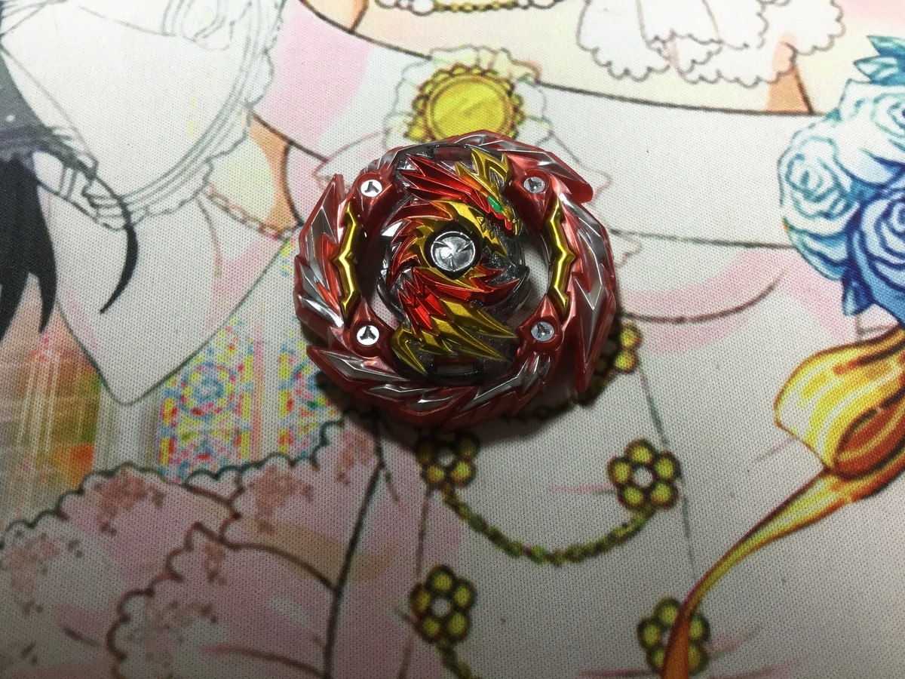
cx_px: 452
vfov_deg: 45.4
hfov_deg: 58.4
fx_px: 810
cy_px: 340
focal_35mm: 31
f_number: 2.4
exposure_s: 1/30
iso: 32
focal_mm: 3.3
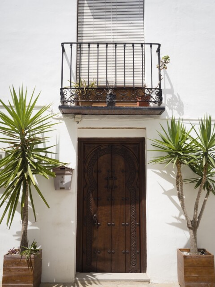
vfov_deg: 54.0
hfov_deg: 41.8
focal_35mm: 34
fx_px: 282
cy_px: 144
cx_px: 108
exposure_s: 1/400
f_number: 6.3
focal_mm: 17
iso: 200
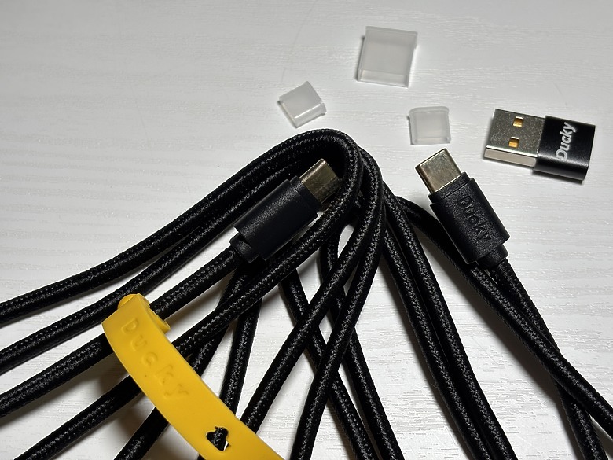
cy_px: 230
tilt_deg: -62.3
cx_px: 306
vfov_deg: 28.0
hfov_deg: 36.8
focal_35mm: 52
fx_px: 921
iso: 40
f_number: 1.6
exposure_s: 1/120
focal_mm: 5.96
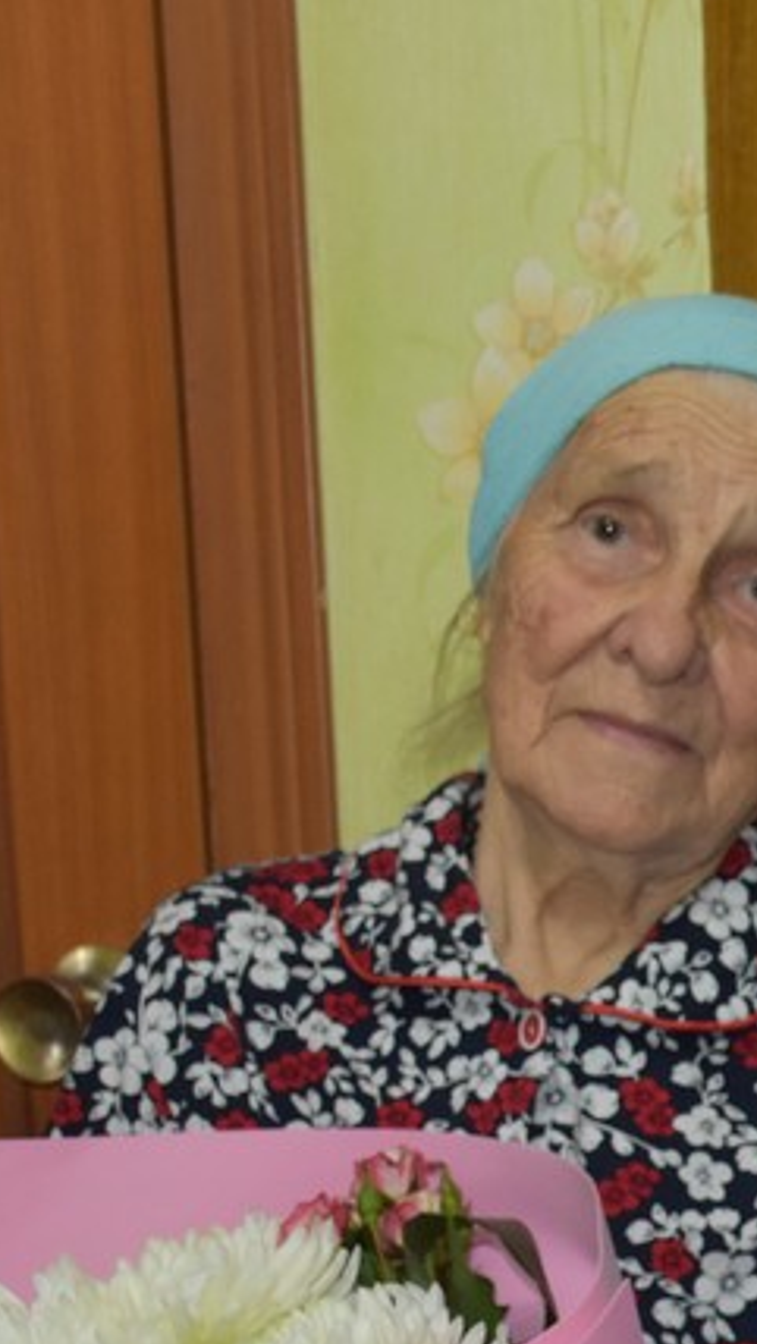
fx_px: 3459
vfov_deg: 21.4
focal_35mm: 97
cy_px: 1253
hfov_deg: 11.7
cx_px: 1307
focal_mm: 22
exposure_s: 1/125
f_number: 3.5
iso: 1250
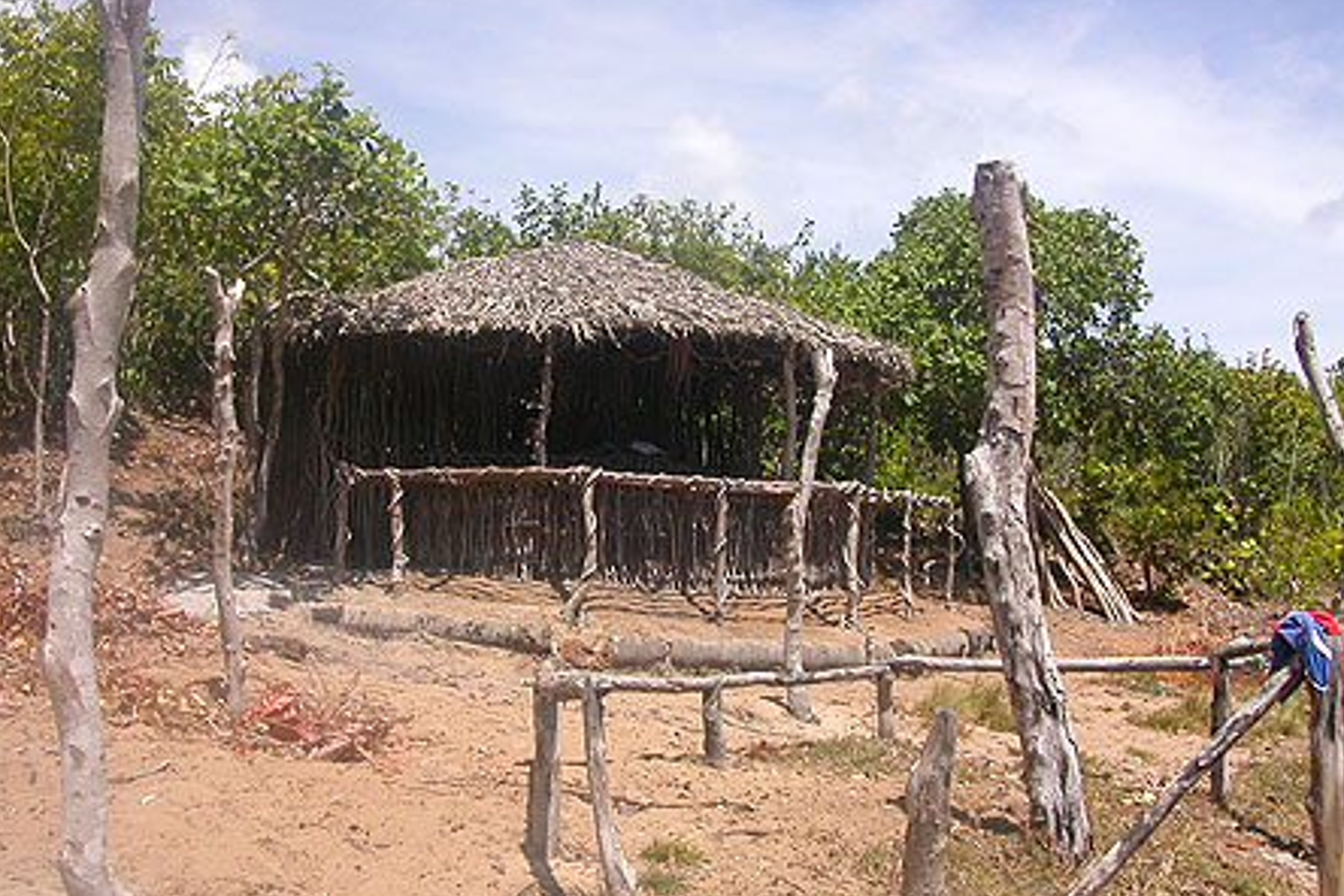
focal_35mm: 39
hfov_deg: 49.6
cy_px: 493
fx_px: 1456
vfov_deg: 34.2
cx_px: 672
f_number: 4.5
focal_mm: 5.6
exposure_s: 1/491
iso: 100
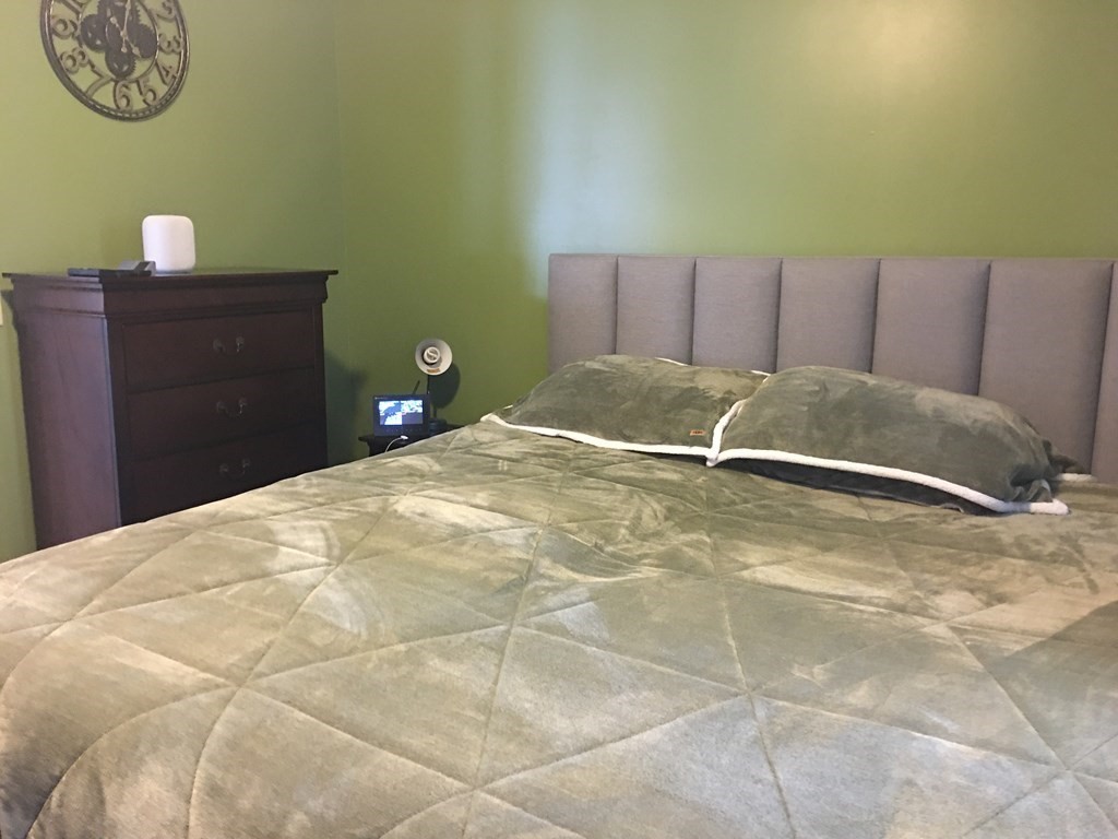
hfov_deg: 61.7
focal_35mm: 29
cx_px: 559
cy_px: 420
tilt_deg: -11.1
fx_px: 937
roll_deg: -1.2
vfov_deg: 48.2
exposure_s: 1/4
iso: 100
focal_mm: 4.15
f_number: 2.2
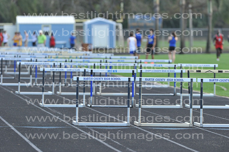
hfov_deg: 6.9
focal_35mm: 300
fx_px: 1907
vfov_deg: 4.6
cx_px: 114
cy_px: 76
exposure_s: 1/1000
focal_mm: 300
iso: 800
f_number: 4.5
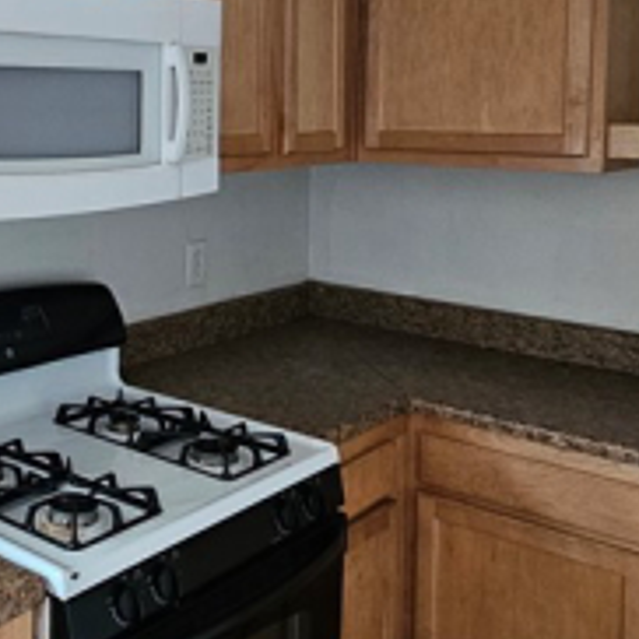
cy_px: 158
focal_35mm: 42
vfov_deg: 38.9
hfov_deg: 37.4
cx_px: 65
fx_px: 877
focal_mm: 2.2
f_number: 2.2
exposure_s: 1/30
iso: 400
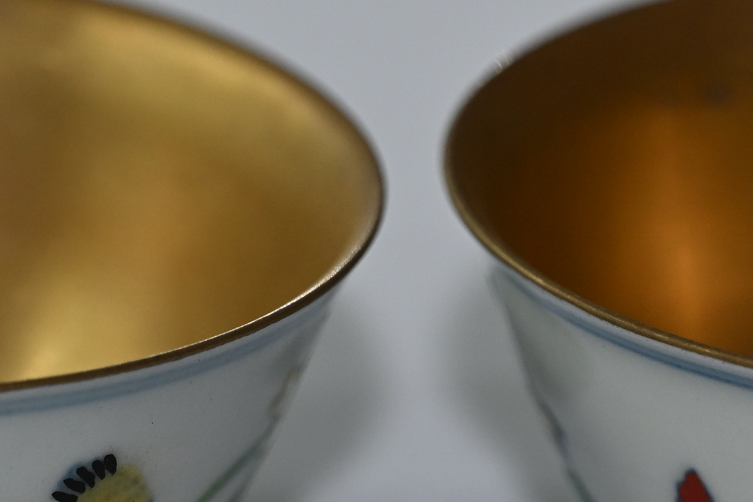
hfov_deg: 4.0
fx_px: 10911
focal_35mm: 522
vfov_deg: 2.6
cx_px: 320
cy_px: 349
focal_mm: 105
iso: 360
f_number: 4
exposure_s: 1/60
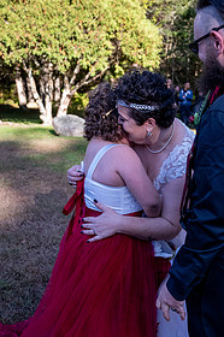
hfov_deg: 29.1
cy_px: 189
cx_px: 179
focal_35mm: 45
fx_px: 421
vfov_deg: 43.6
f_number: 4
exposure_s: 1/8000
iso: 5600
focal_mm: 28
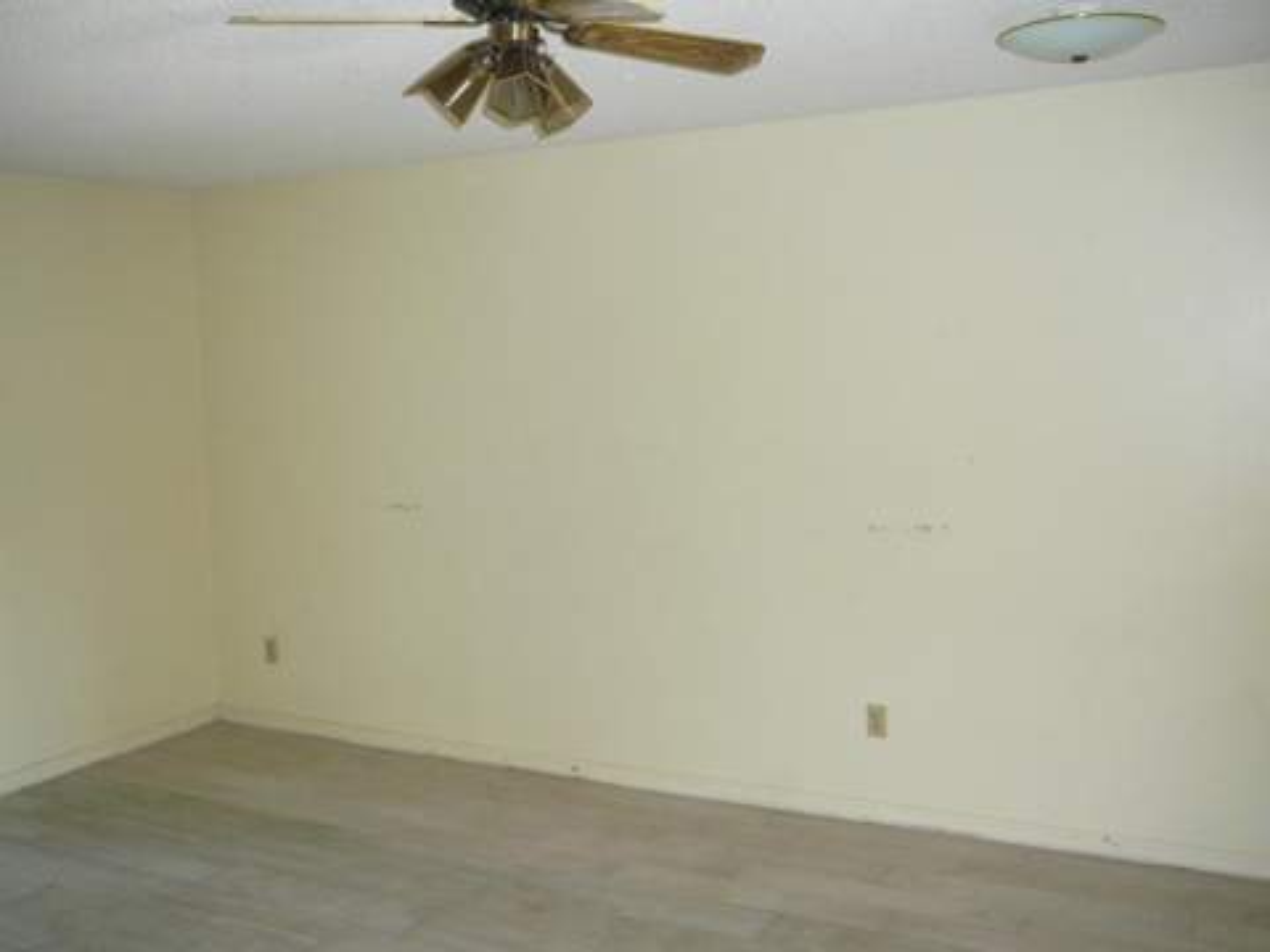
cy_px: 476
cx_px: 635
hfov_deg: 52.6
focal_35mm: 35
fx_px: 1284
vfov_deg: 40.7
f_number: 2.8
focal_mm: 5.2
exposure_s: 1/30
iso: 250
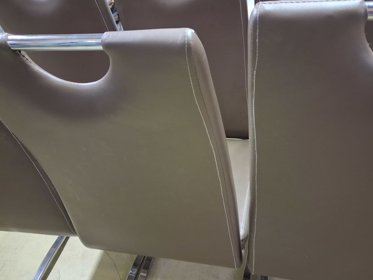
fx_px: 323
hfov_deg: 59.9
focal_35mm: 30
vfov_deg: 46.8
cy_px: 131
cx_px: 199
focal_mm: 4
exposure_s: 1/25
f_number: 1.8
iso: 640
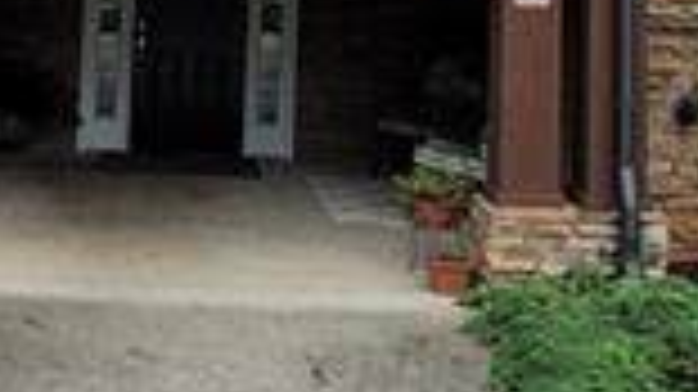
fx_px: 1295
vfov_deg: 15.7
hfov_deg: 29.8
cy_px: -216
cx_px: 198
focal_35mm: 70
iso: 40
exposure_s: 1/868
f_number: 2.2
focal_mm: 1.74
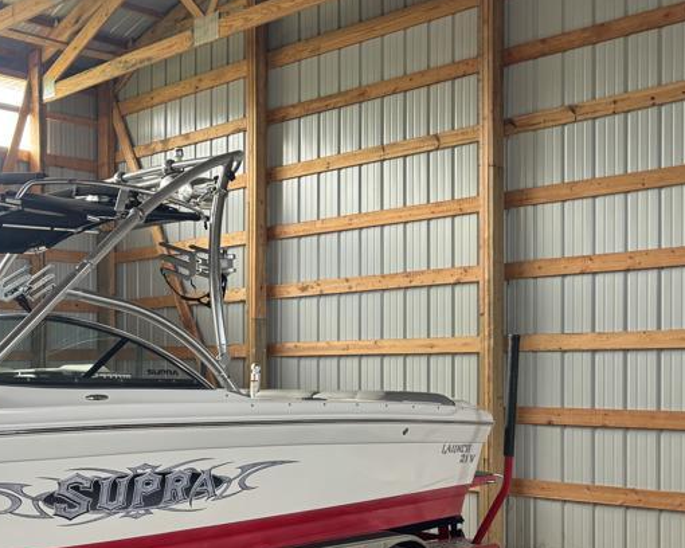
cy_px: 381
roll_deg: +0.9
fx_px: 953
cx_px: 3
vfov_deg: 31.7
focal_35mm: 47
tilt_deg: -1.2
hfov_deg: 35.8
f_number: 1.78
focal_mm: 6.76
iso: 200
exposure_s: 1/96
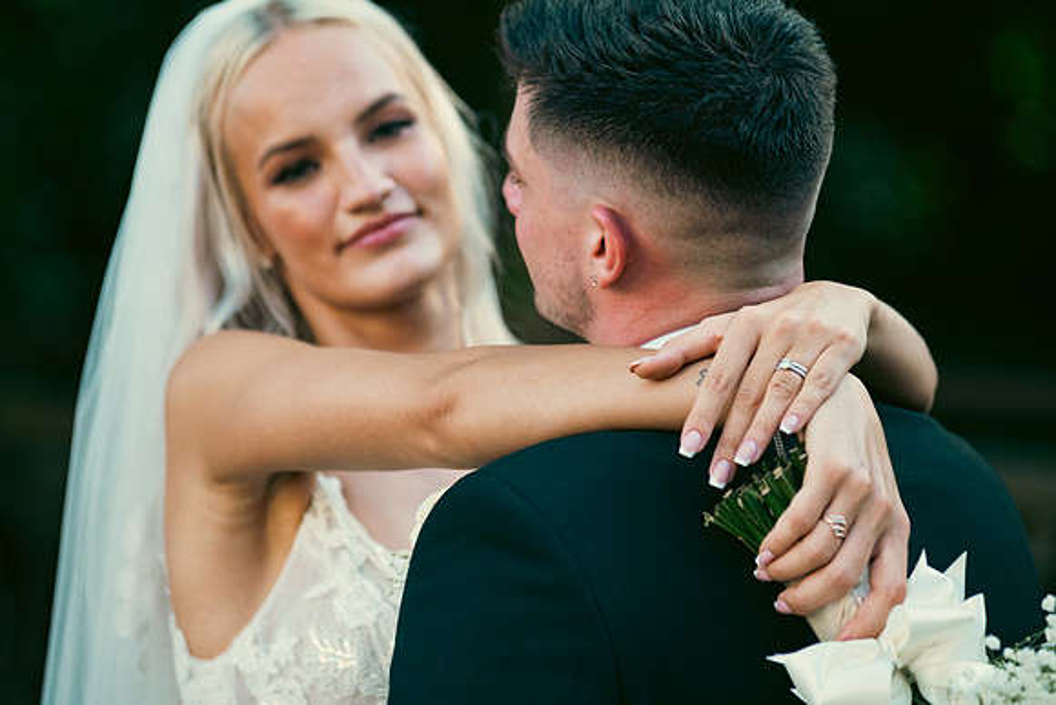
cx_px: 528
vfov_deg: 8.1
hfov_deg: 12.1
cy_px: 352
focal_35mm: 170
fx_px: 4988
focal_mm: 170
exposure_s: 1/200
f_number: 3.5
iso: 200
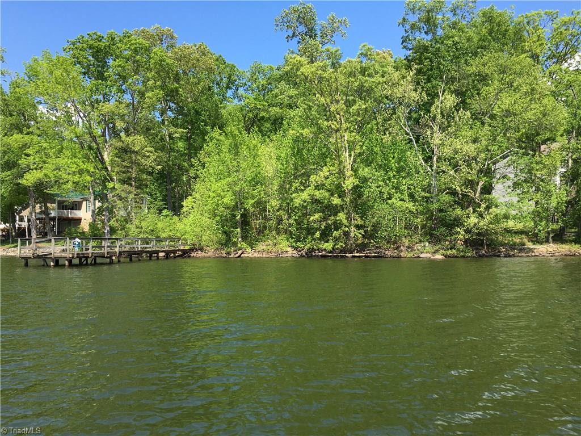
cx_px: 290
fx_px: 487
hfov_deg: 61.7
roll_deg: +0.2
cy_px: 218
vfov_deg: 48.2
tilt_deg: +3.3
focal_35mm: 29
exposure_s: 1/836
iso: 25
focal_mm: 4.15
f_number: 2.2
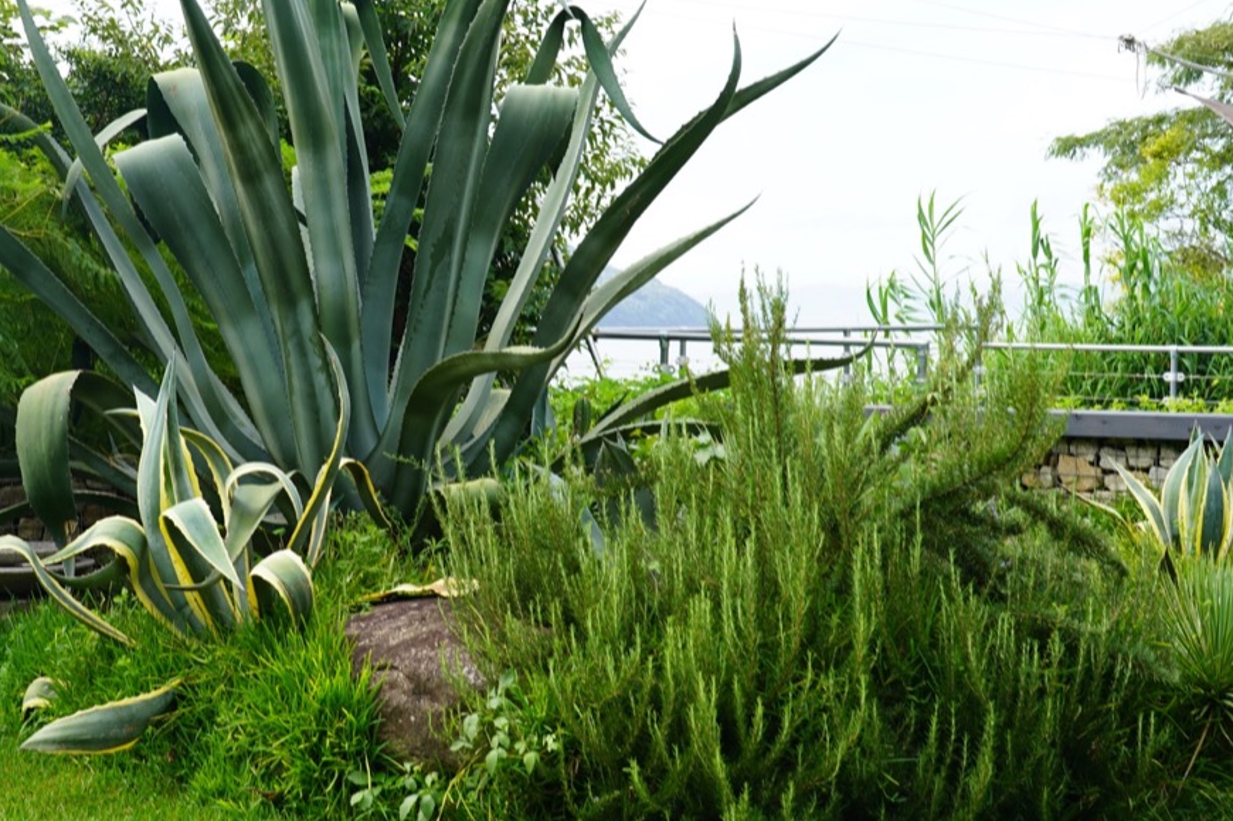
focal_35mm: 69
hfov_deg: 29.0
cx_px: 404
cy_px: 378
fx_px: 2362
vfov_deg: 19.7
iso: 100
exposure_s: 1/100
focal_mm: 50
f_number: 5.6
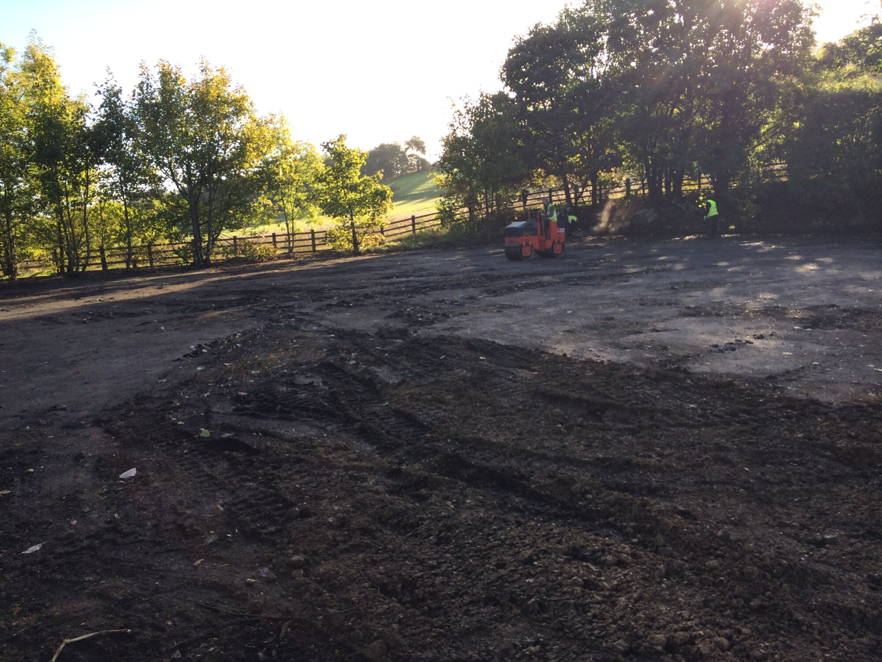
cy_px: 331
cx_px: 441
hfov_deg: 60.0
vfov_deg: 46.8
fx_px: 764
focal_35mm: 30
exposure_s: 1/456
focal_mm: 4.12
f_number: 2.2
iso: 32
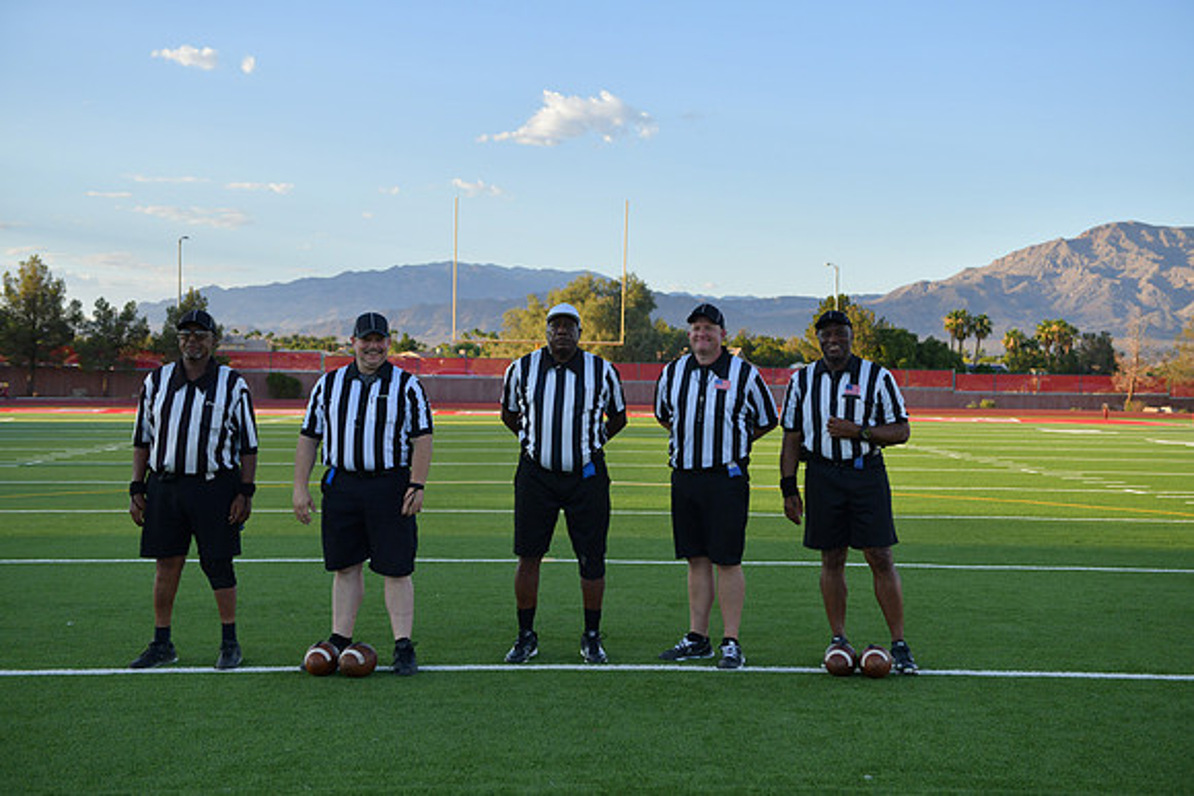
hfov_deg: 41.1
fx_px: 1592
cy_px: 398
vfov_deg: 28.1
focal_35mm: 48
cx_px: 597
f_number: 3.5
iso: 500
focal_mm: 48
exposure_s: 1/1250
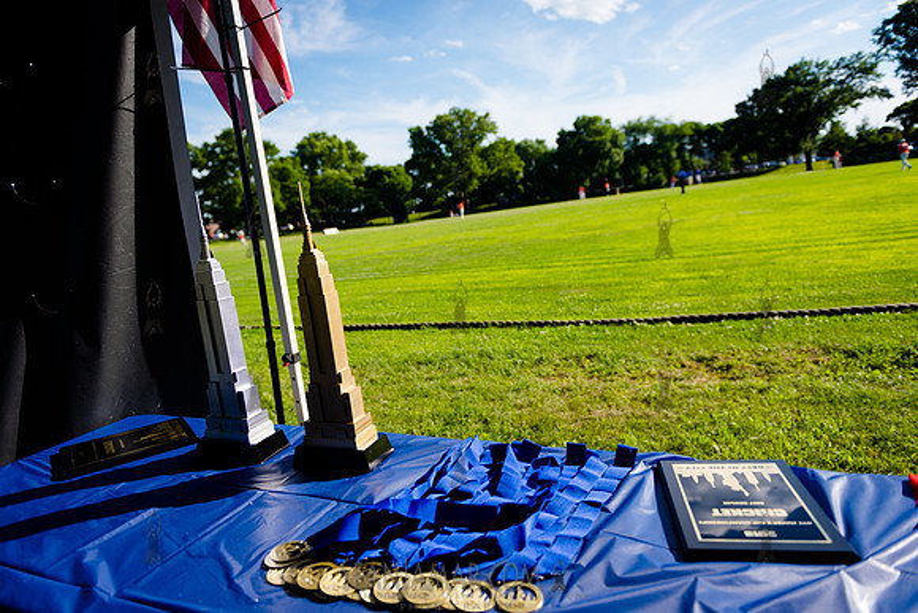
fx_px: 612
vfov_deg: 53.2
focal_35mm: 24
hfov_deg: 73.7
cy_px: 306
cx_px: 459
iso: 200
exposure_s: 1/3200
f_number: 2.8
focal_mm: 24
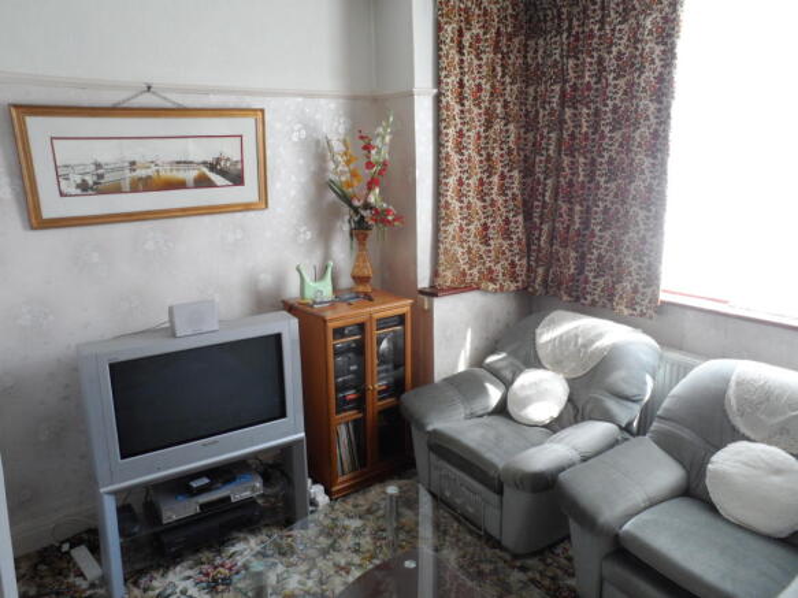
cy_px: 299
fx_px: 599
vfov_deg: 53.0
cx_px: 399
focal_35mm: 26
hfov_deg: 67.3
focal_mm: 4.9
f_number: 3.3
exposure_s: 1/30
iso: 100
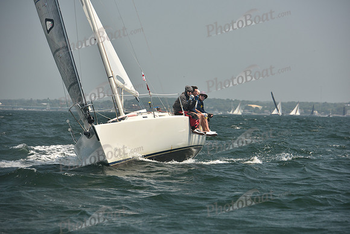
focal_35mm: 175
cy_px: 117
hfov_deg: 11.7
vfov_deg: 7.9
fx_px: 1702
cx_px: 175
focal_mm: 175
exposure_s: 1/640
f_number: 5.6
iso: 250
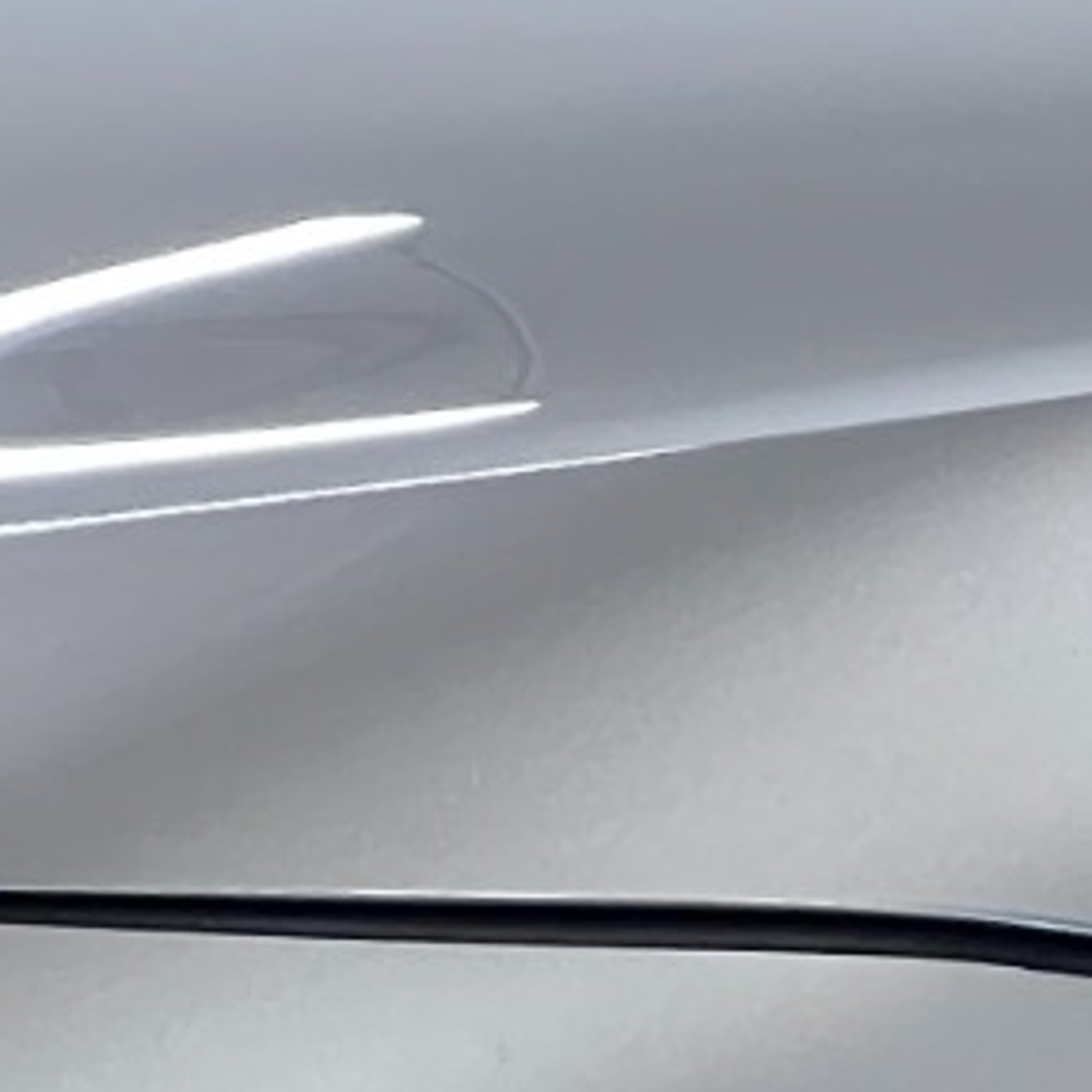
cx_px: 2199
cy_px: 1758
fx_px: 13527
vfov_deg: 4.6
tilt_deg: -6.5
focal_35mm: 379
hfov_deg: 4.6
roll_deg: -1.8
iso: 320
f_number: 2.8
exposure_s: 1/120
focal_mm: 9
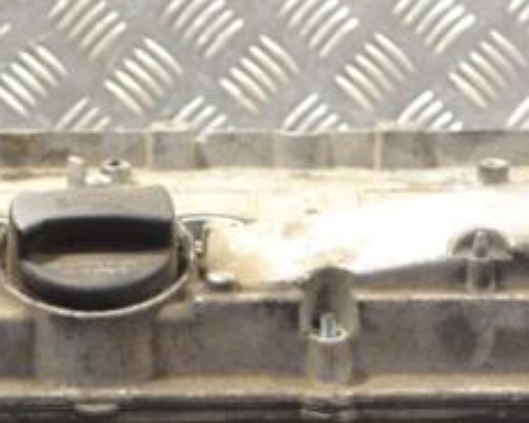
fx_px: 2756
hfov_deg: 11.0
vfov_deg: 8.8
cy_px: 329
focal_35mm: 176
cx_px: 327
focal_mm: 48
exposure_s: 1/30
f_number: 5.6
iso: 720
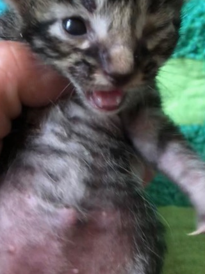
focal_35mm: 42
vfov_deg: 43.6
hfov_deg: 34.3
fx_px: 332
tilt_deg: -71.0
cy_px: 75
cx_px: 99
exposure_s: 1/5
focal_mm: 3.99
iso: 100
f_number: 1.8
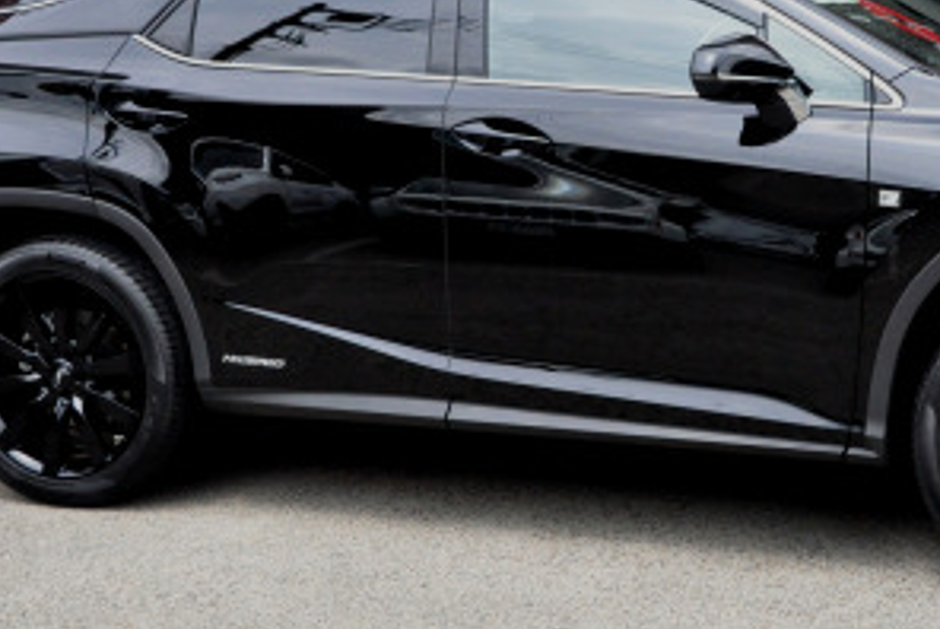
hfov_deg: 26.0
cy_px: 214
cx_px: 702
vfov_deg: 17.7
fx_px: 2012
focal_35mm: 77
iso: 2800
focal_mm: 26
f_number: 5.6
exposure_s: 1/4000
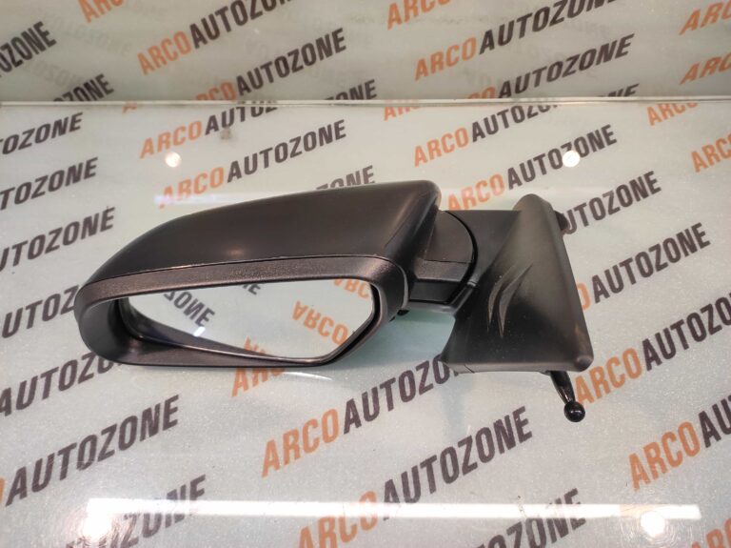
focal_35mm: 17
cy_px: 274
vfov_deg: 74.7
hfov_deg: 91.1
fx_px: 359
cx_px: 366
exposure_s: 1/33
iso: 152
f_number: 1.79
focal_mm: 4.74
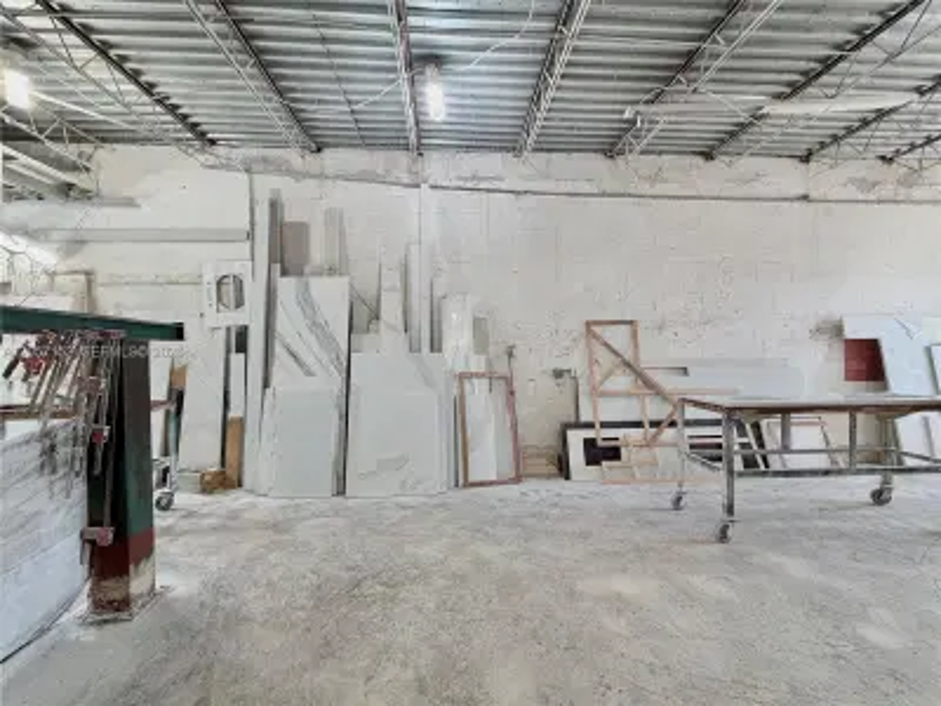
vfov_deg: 85.7
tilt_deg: +0.2
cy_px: 353
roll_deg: +1.0
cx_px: 470
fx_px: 381
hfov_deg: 102.1
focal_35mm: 14
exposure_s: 1/120
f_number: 2.2
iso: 80
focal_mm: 2.22
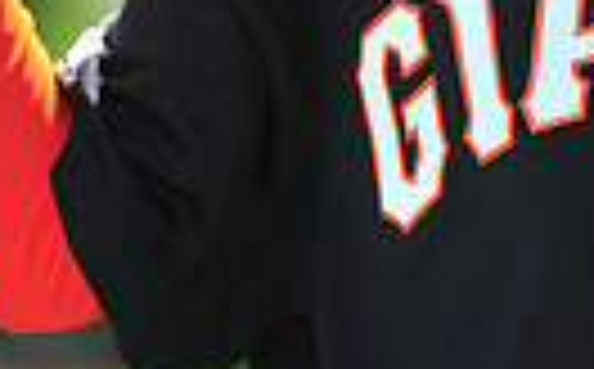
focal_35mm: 897
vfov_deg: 1.5
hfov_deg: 2.3
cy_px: -400
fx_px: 14496
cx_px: 742
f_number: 4.5
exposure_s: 1/800
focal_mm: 200
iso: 200
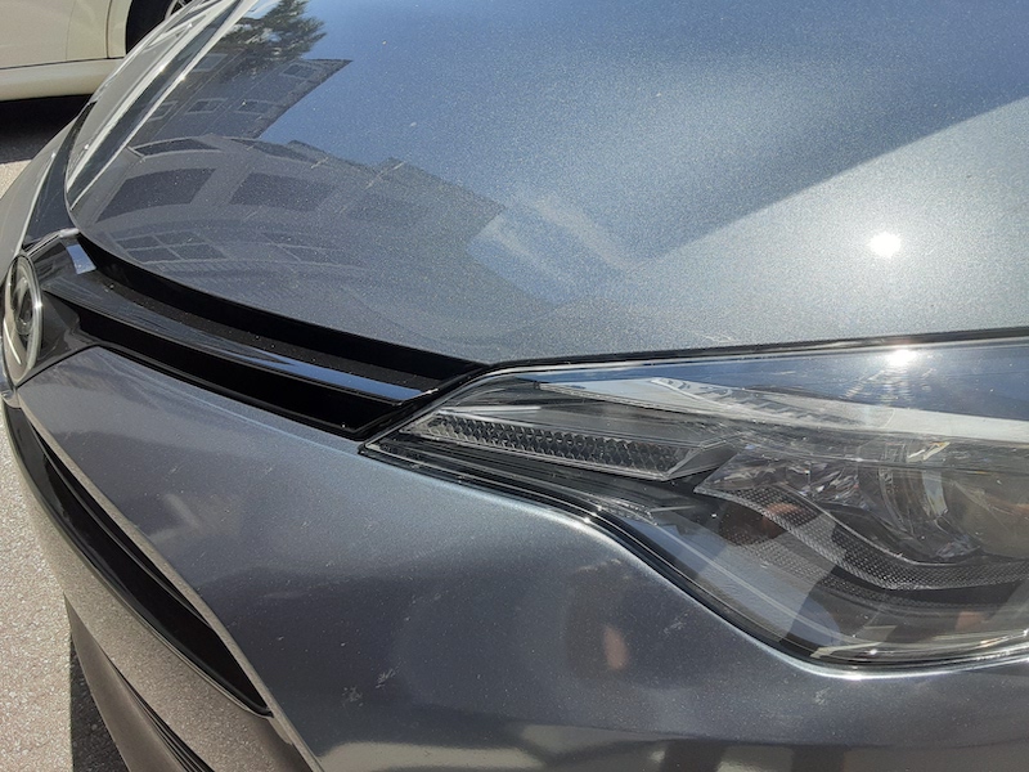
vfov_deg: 51.4
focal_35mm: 27
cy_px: 386
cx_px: 514
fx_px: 803
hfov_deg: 65.3
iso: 40
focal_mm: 2.91
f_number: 1.9
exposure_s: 1/1309
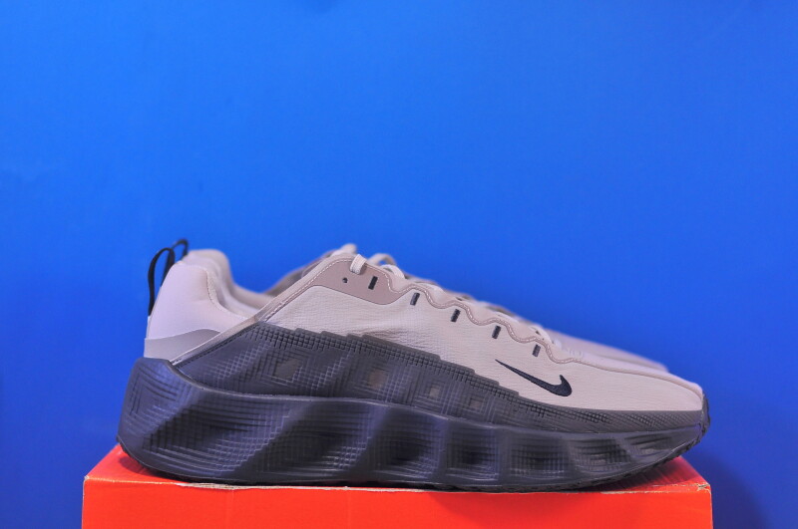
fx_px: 1660
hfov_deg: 27.0
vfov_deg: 18.1
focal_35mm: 75
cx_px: 399
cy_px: 264
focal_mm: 50
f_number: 2.5
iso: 250
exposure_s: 1/320
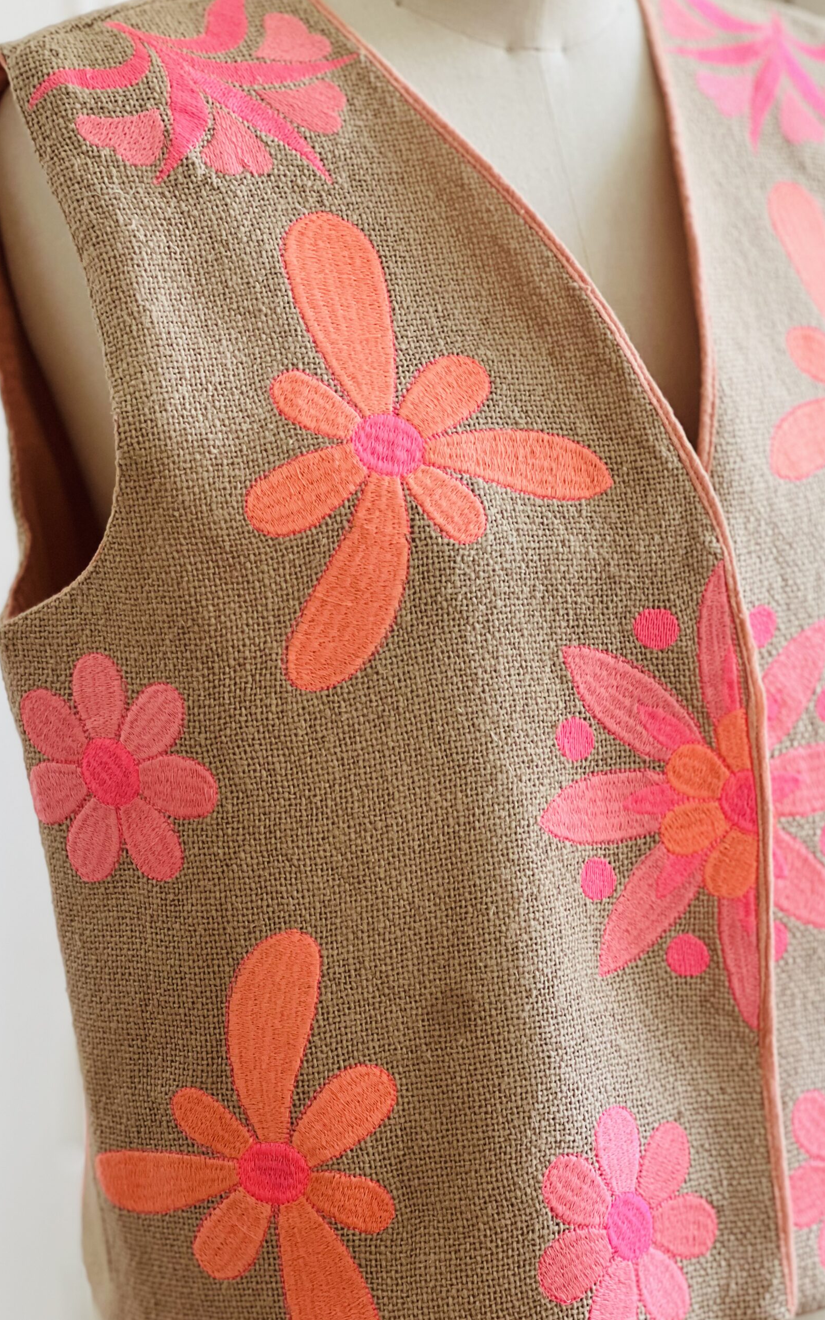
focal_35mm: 82
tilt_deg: -12.5
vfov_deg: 25.2
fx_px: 2949
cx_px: 387
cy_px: 661
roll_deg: -0.6
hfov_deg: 15.9
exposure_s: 1/33
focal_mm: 9
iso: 125
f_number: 2.8
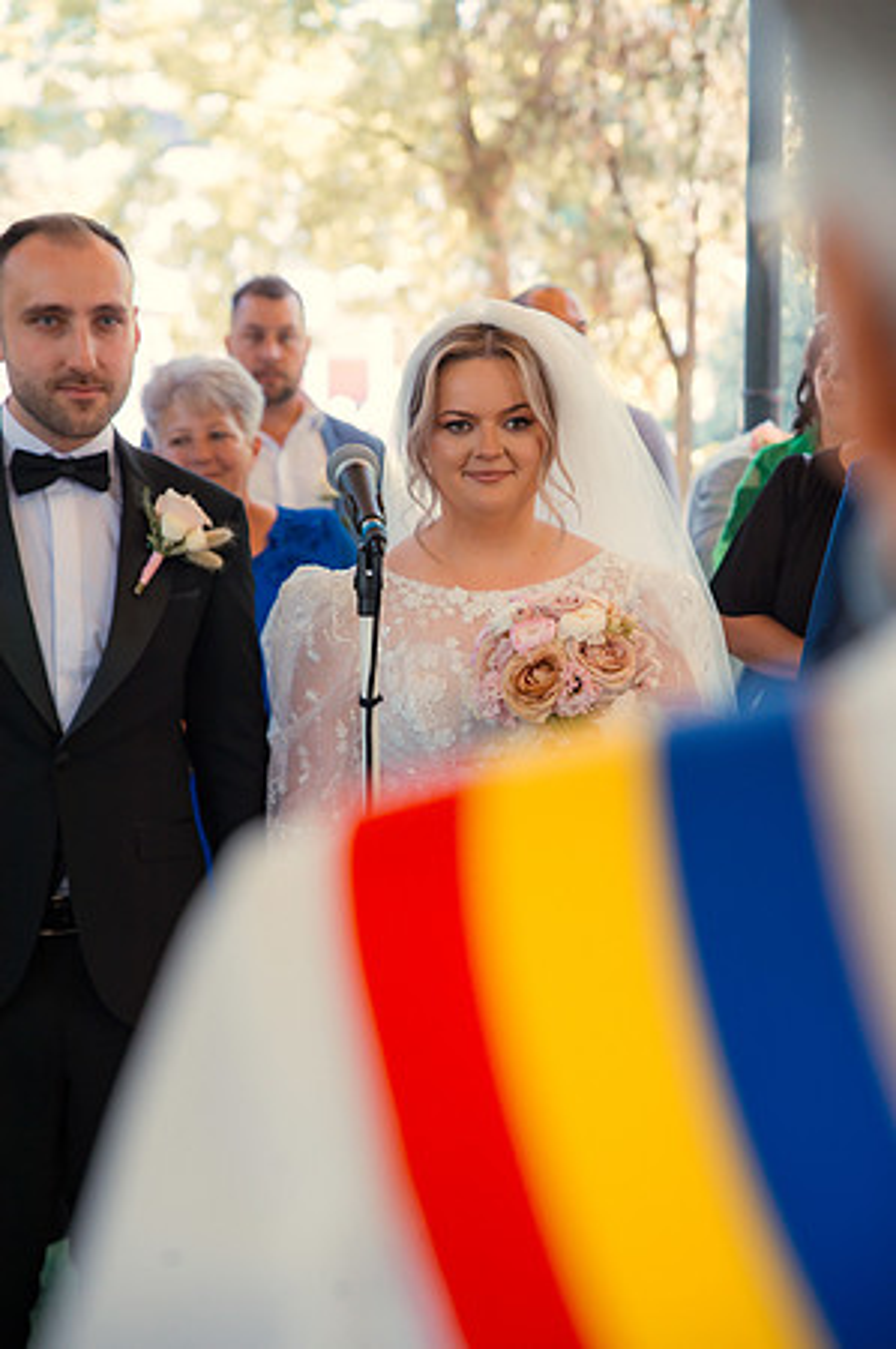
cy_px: 674
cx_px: 448
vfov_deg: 28.9
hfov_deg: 19.4
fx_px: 2619
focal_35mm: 70
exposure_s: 1/125
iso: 500
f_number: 3.5
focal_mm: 70
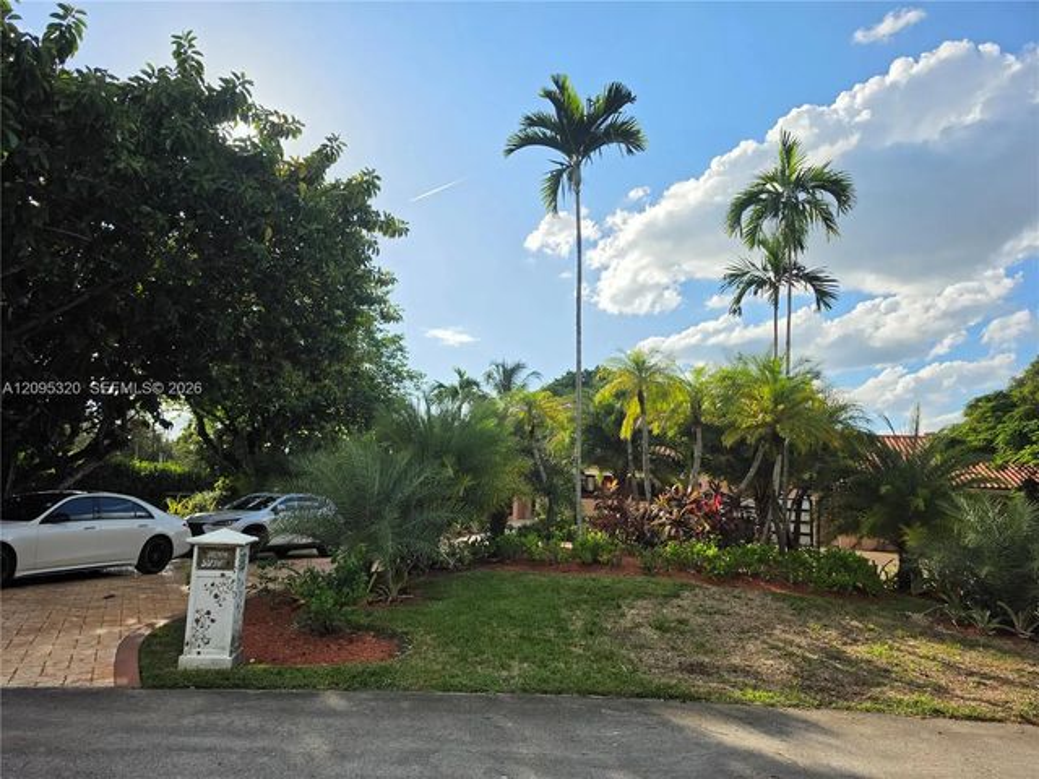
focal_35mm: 23
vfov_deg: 58.9
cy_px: 390
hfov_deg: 73.9
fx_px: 690
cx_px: 520
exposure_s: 1/7939
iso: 40
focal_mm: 6.5
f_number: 1.4
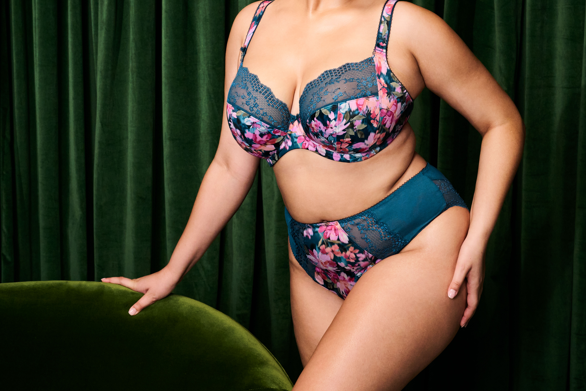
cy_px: 126
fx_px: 1042
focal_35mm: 64
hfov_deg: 31.4
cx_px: 298
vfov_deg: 21.2
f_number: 7.1
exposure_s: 1/200
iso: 1600
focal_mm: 39
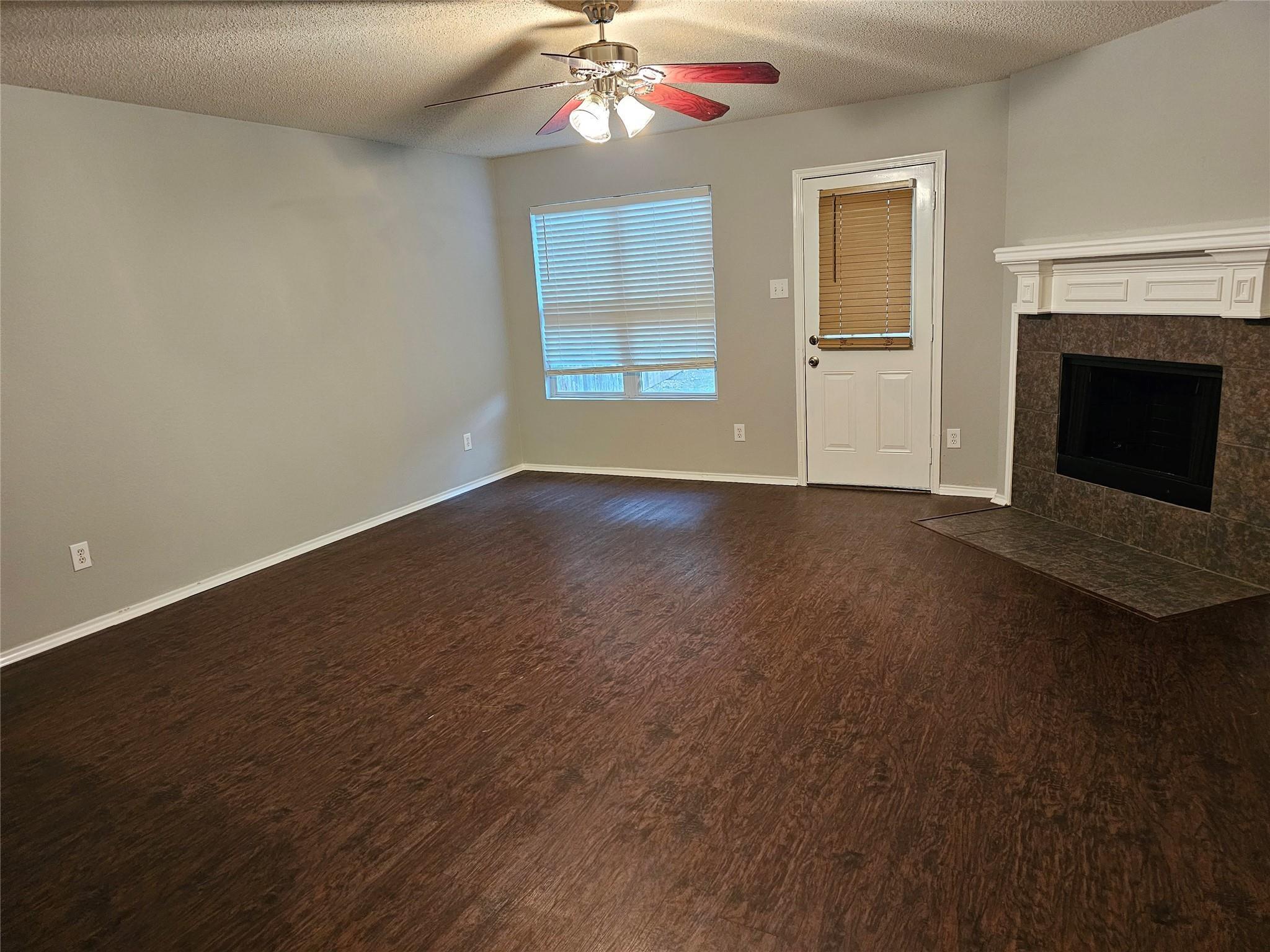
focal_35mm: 23
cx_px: 635
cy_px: 476
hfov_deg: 73.9
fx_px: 844
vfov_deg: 58.9
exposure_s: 1/60
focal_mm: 6.3
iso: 800
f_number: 1.7
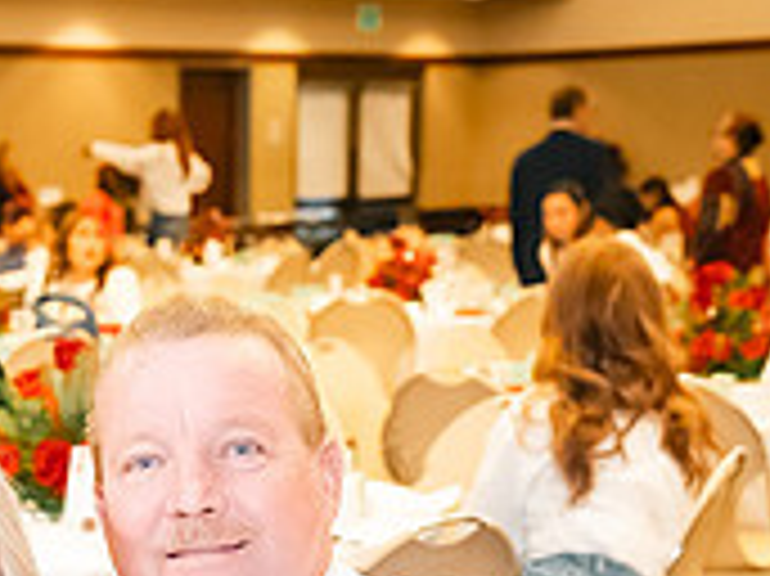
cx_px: -41
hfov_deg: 17.2
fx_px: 2467
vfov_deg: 12.8
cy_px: 812
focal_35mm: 111
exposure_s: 1/100
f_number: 3.5
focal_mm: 34
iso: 1600
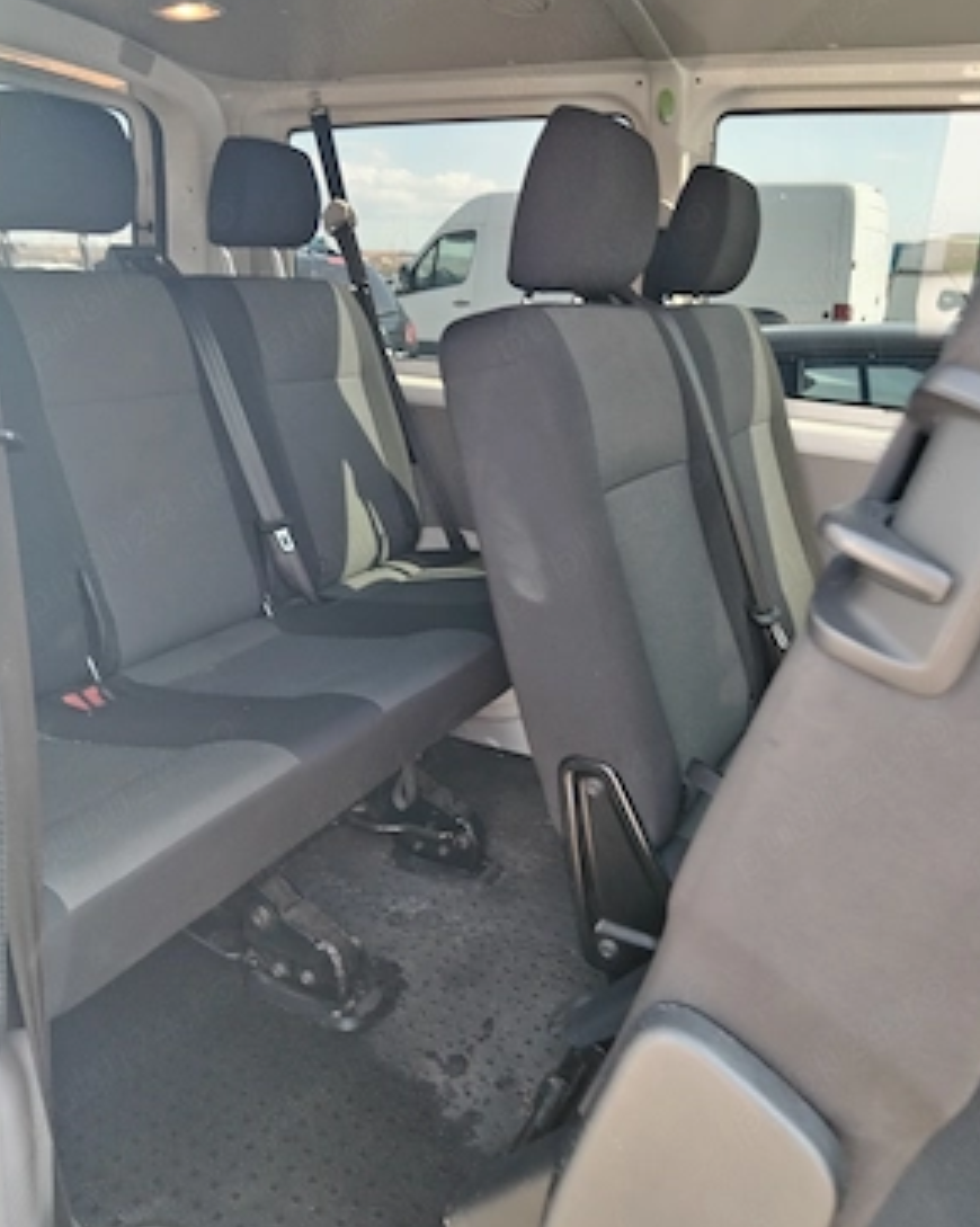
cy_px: 595
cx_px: 483
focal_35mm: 28
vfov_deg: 62.2
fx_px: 1016
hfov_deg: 51.5
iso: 113
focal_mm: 4.25
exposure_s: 1/50
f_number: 1.8
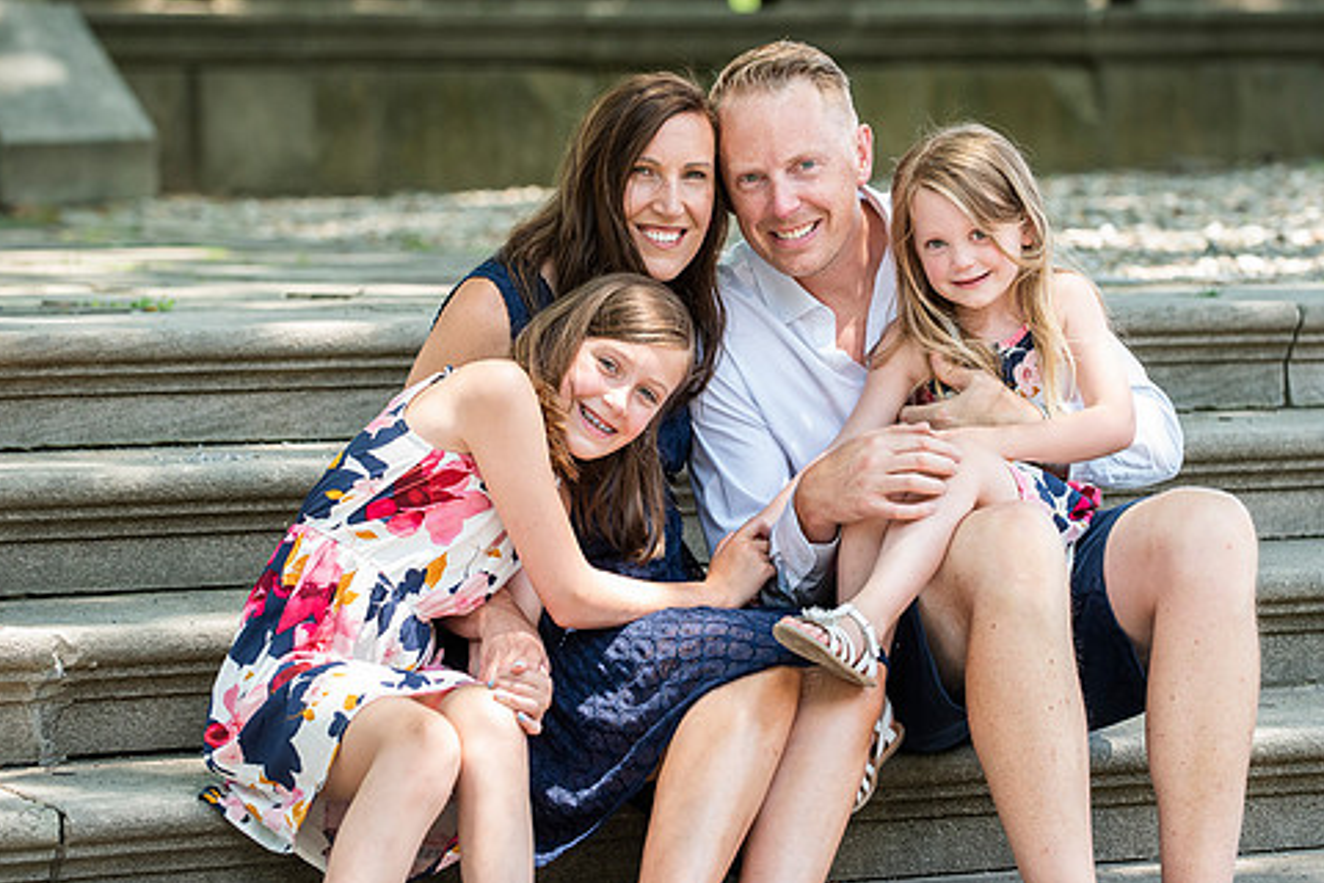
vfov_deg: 9.5
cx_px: 736
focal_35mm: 145
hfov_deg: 14.2
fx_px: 5332
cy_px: 355
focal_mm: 120
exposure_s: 1/800
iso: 800
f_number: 3.5
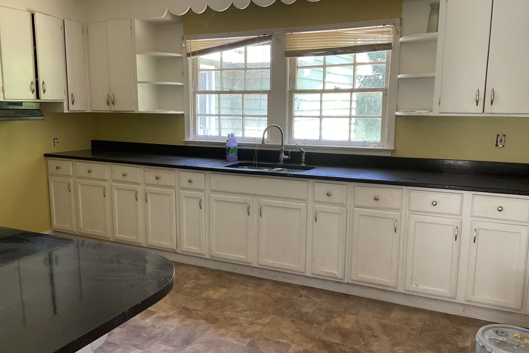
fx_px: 456
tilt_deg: -10.6
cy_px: 183
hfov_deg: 60.3
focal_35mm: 31
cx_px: 259
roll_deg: -2.1
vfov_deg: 42.3
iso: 80
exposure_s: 1/60
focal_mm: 3
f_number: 1.8
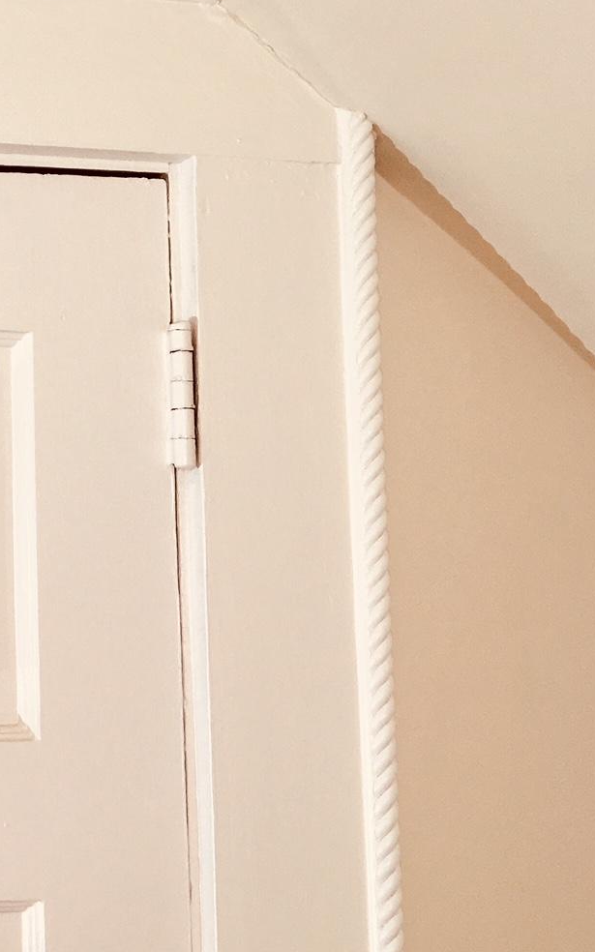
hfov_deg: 18.8
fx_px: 1635
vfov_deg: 32.4
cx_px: -221
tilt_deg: +6.7
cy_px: 375
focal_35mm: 63
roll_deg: +0.6
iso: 32
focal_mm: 4.15
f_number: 2.2
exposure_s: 1/30
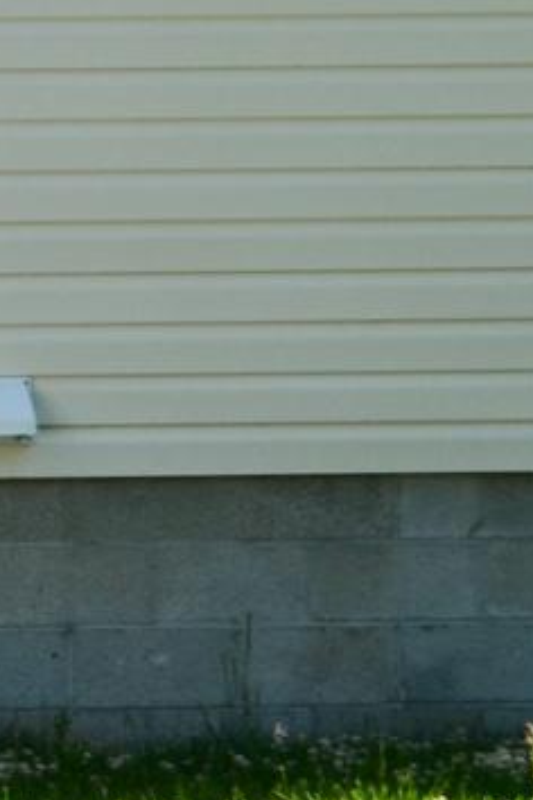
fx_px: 5774
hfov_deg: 4.7
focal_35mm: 260
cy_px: -172
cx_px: -1753
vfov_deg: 7.8
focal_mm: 30
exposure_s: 1/250
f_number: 8
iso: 110
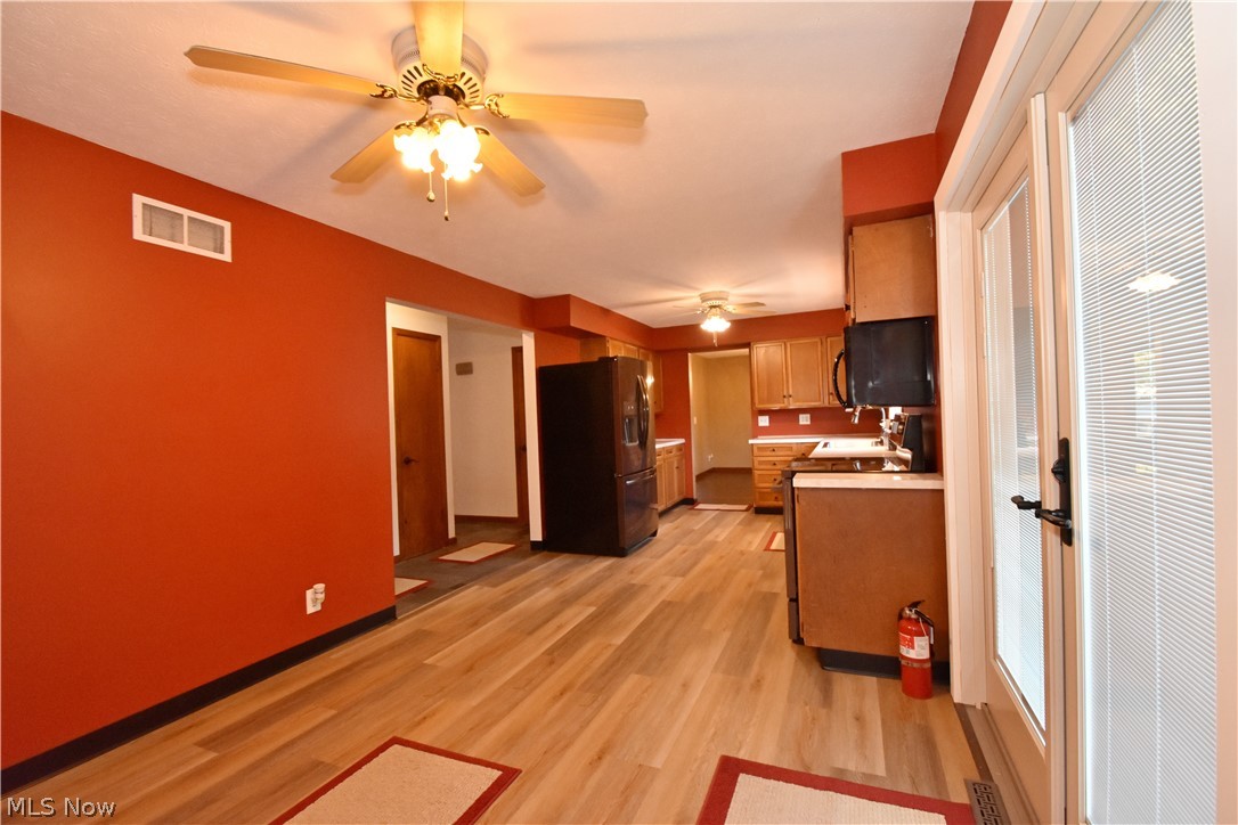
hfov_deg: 100.4
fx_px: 516
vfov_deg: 77.3
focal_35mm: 15
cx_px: 619
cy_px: 412
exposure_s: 1/60
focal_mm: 10
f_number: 8
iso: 1800
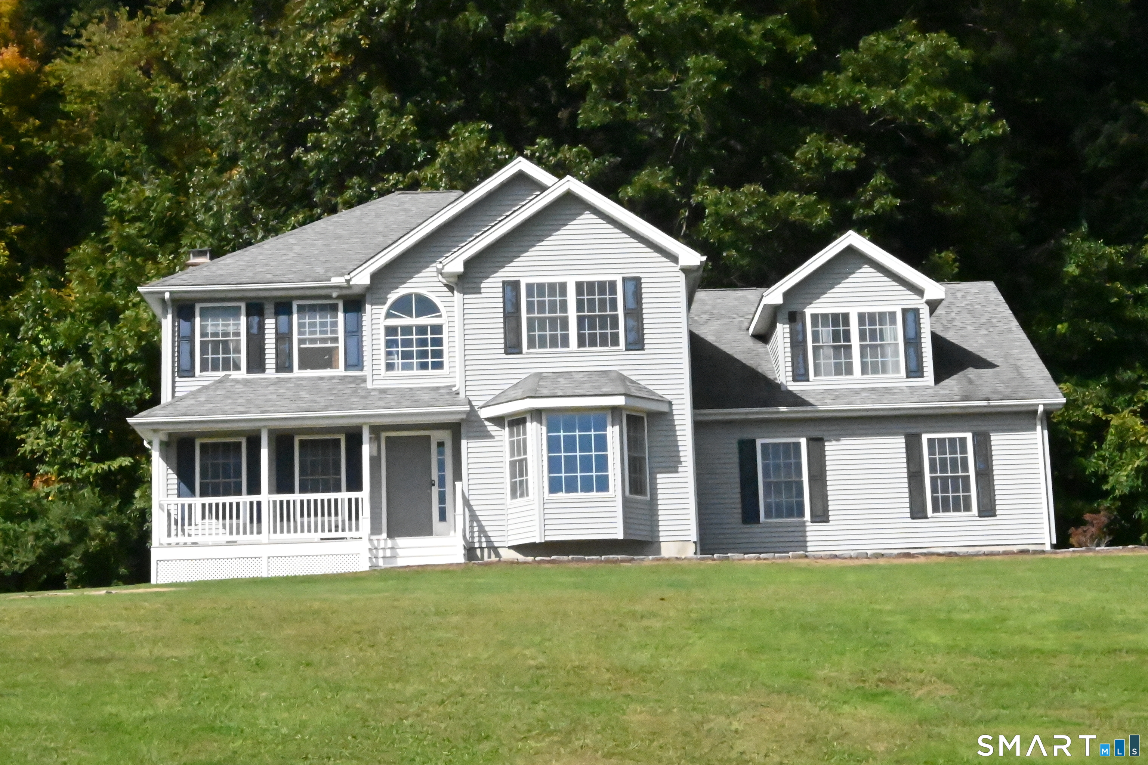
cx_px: 574
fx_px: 2296
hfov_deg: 28.1
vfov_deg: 18.9
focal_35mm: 72
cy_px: 382
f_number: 32
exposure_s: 1/8000
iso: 36000
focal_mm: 48
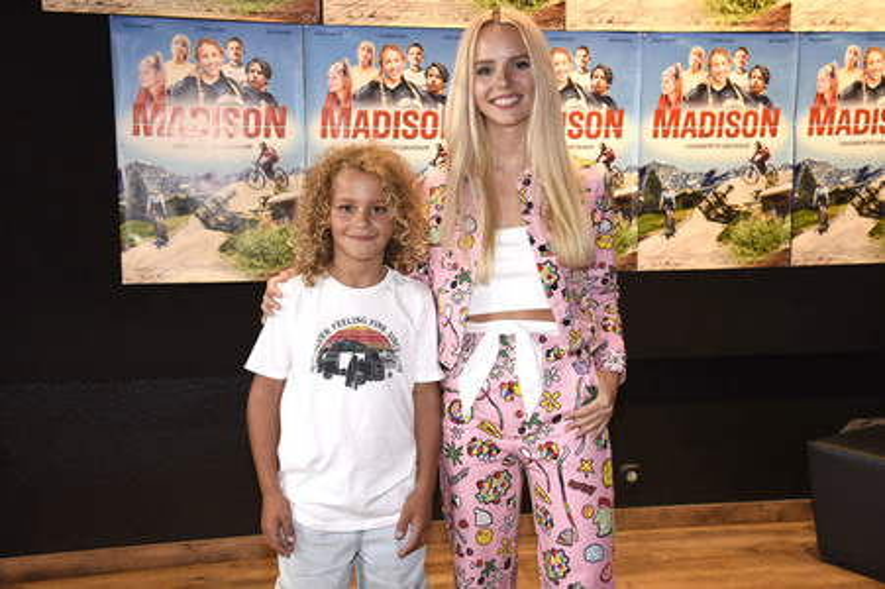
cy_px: 294
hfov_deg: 44.5
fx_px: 1081
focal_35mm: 44
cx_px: 442
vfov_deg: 30.5
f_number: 6.3
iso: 1250
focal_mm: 44
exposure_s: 1/100
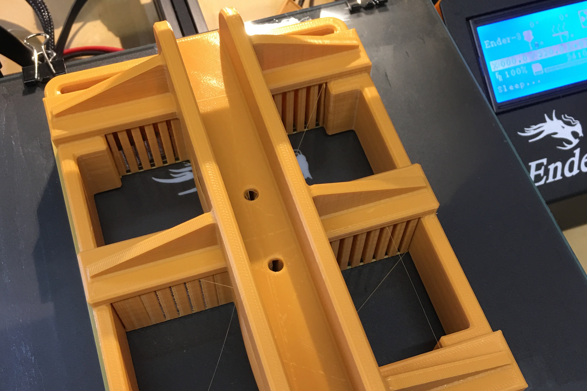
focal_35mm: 41
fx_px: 668
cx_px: 296
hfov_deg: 47.4
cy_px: 264
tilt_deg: -63.0
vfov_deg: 32.3
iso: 32
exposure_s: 1/15
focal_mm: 4.15
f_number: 2.2
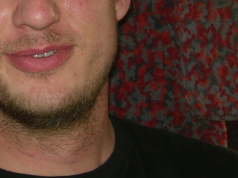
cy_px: 19
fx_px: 1003
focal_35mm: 146
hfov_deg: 13.4
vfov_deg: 10.1
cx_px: 2
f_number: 4.4
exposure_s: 1/87.3
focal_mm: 11.5
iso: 64
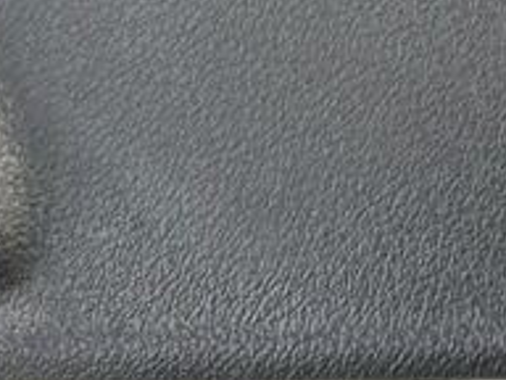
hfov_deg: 14.4
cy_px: -552
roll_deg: +1.5
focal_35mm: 128
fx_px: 1871
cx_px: 764
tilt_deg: -42.0
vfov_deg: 10.0
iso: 80
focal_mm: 6.86
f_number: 1.78
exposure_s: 1/121
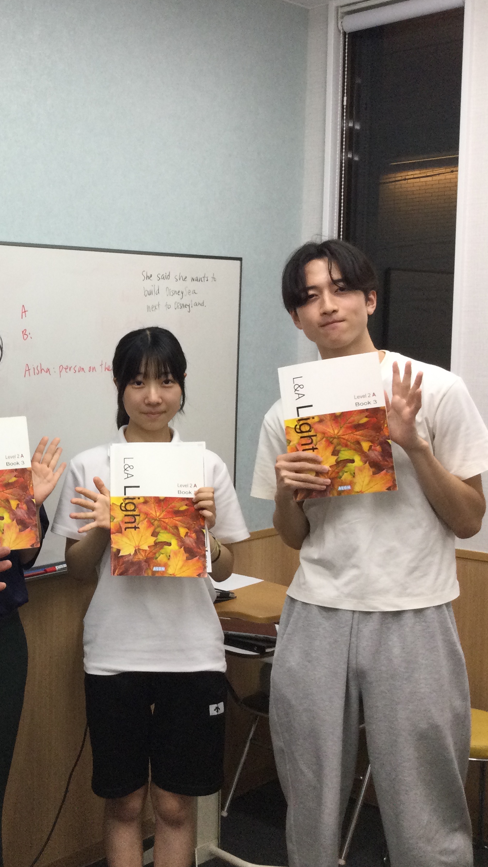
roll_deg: -1.4
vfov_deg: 44.6
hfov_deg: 24.3
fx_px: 1058
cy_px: 428
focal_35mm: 46
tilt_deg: -5.2
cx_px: -48
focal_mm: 3.3
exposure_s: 1/30
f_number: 2.4
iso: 25
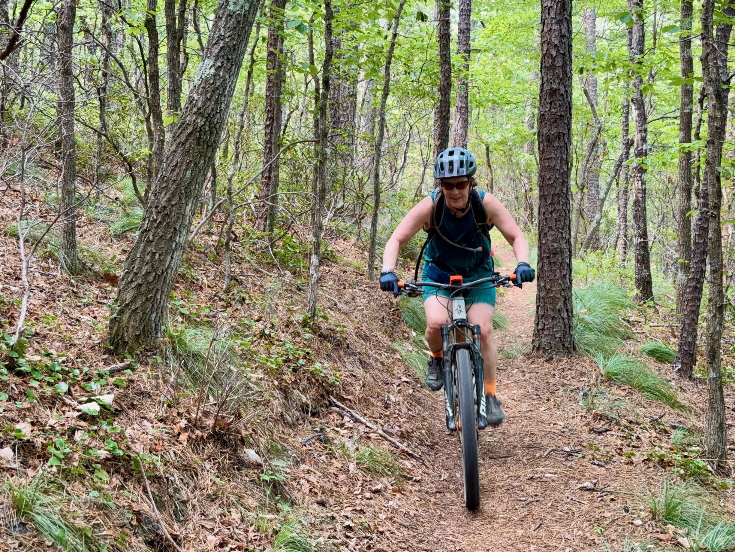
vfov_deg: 29.7
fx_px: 1040
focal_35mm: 49
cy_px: 271
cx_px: 366
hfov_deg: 38.9
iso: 100
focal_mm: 6.76
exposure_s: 1/96
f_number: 1.78
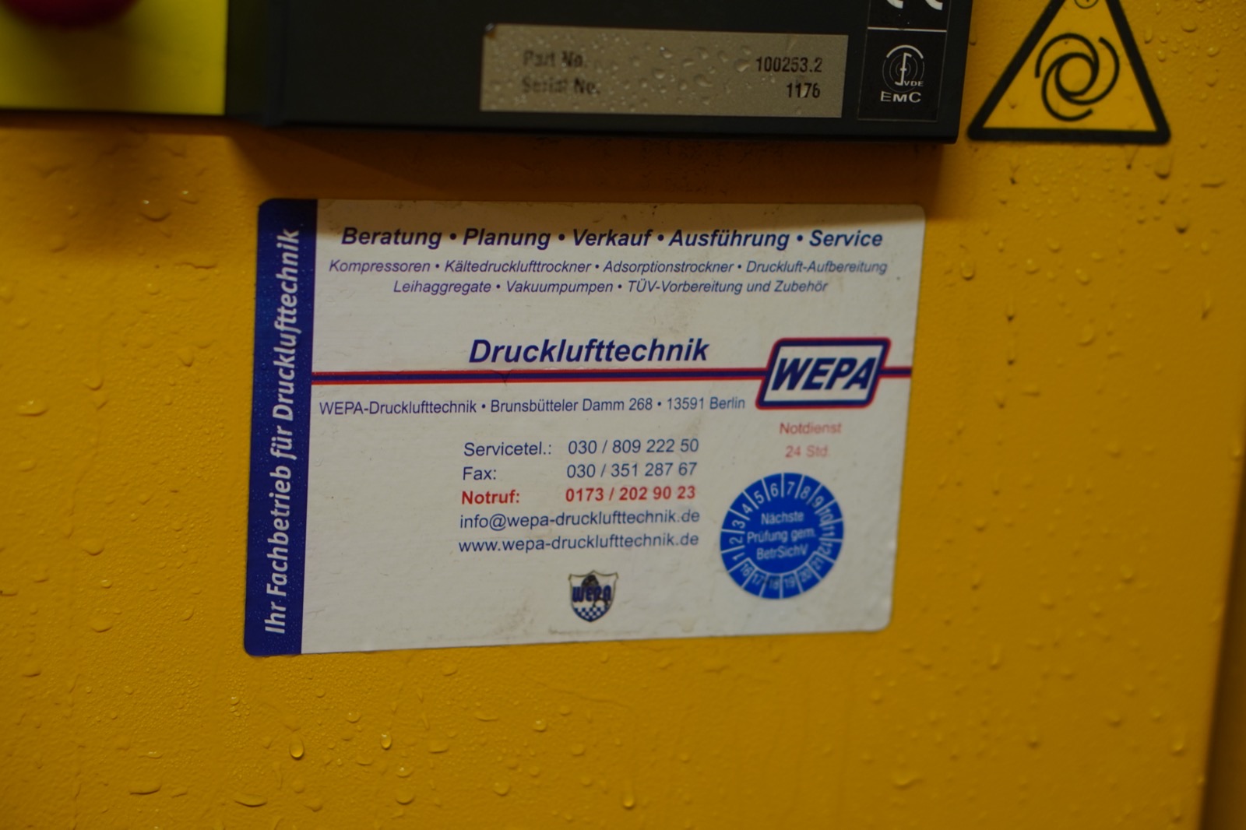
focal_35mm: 75
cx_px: 623
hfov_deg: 27.0
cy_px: 415
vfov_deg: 18.2
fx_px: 2595
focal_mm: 50
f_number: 2.5
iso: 250
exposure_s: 1/60
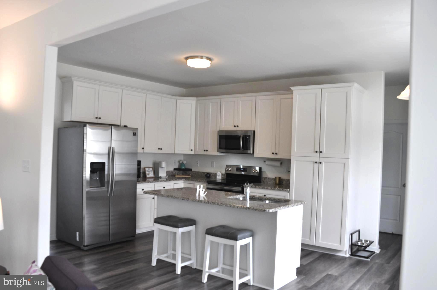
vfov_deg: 43.5
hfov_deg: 62.0
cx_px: 218
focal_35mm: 30
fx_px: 364
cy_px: 145
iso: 400
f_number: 5
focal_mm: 20
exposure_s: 1/100
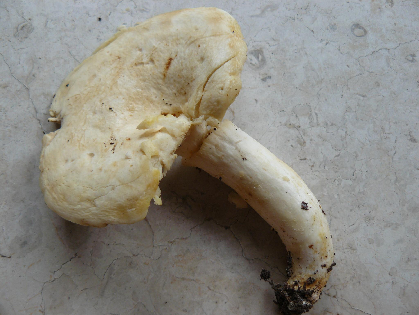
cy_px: 158
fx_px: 436
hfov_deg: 51.4
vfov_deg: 39.7
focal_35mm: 36
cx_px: 210
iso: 100
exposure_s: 1/80
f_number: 2.8
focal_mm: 6
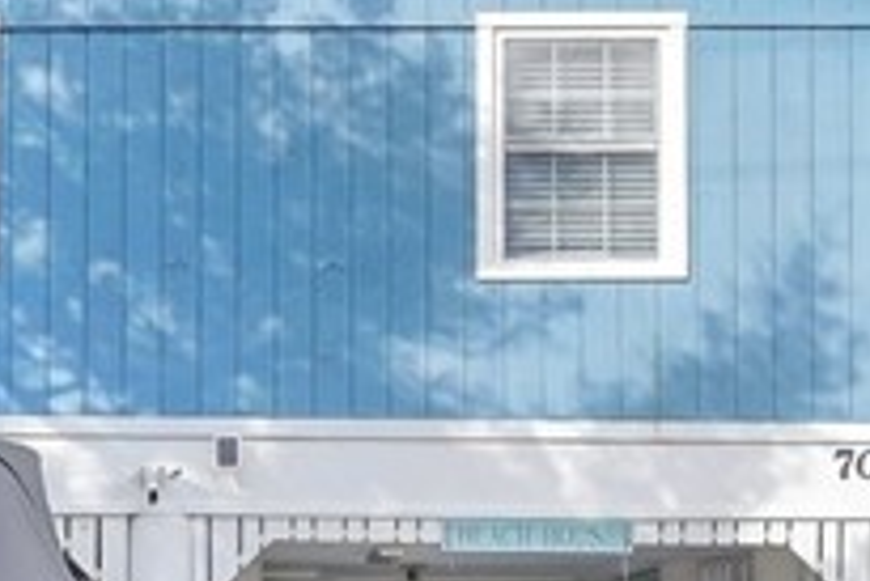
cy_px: 642
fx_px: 2240
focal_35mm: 93
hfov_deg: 21.7
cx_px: 170
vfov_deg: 14.4
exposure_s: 1/800
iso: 320
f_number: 9
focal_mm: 17.5
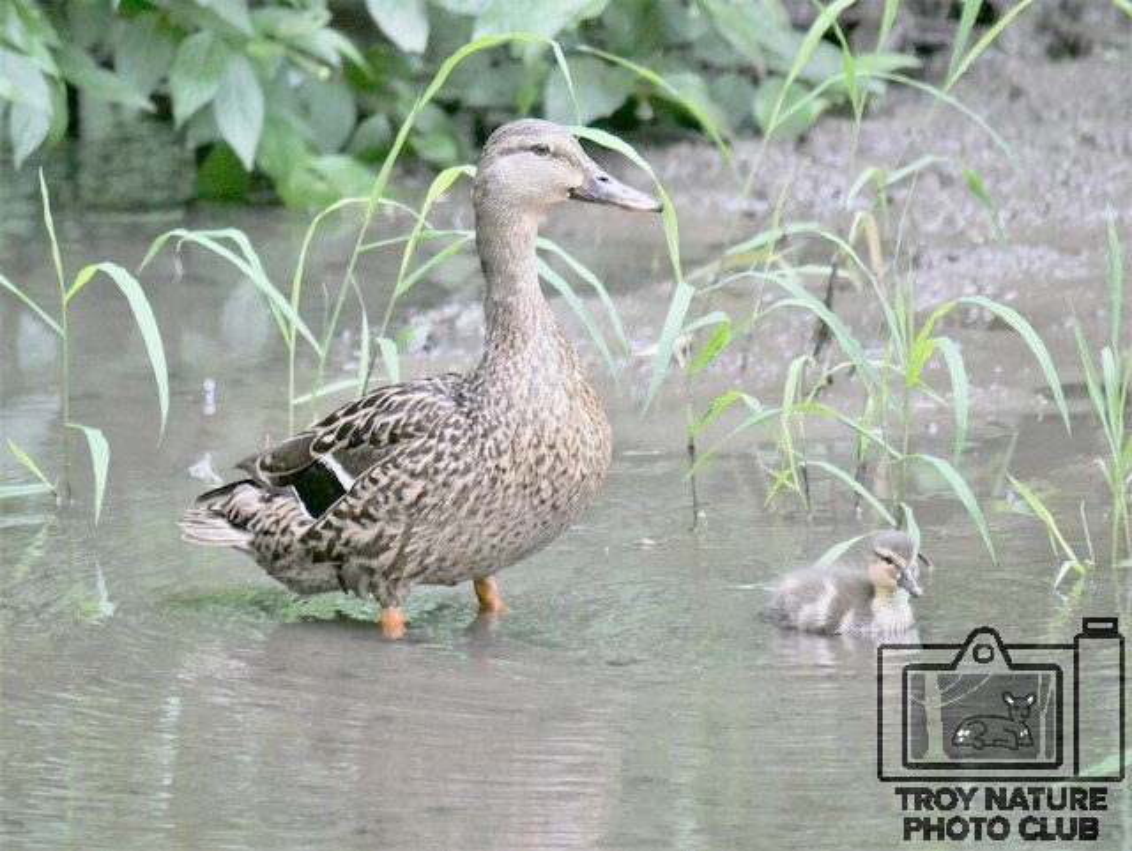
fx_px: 19636
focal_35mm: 600
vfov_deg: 2.5
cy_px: 426
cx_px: 566
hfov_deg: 3.3
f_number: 5.6
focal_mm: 300
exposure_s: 1/400
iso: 1600
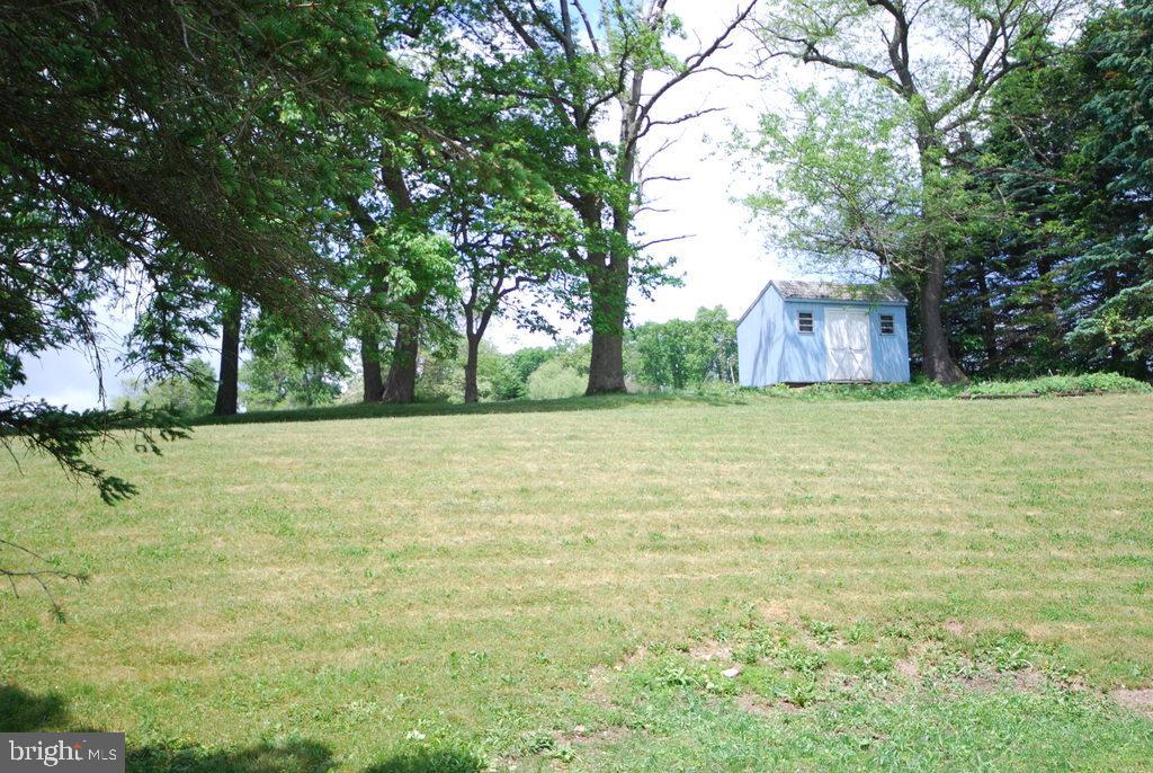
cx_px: 576
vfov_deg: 37.0
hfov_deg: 53.1
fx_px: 1155
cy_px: 386
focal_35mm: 36
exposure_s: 1/200
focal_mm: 24
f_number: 7.1
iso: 100
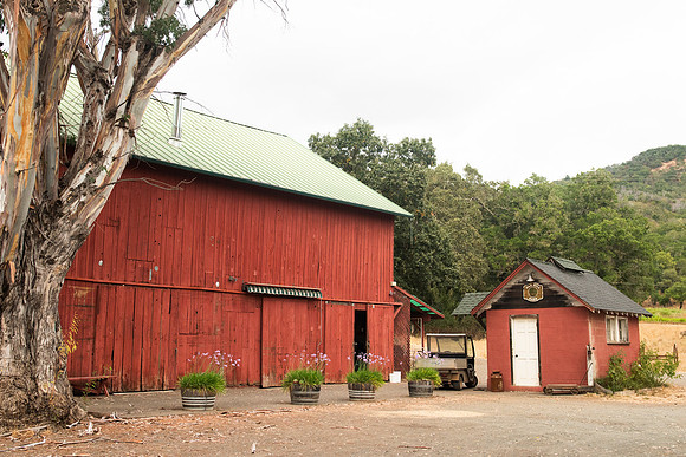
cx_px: 334
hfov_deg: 43.6
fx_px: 857
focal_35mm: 45
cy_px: 195
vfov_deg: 29.9
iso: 500
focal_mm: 32
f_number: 4
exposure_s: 1/2500
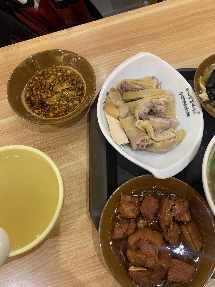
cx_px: 108
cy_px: 144
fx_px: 215
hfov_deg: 53.1
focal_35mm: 26
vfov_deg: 67.3
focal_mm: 4.25
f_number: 1.8
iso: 125
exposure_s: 1/60
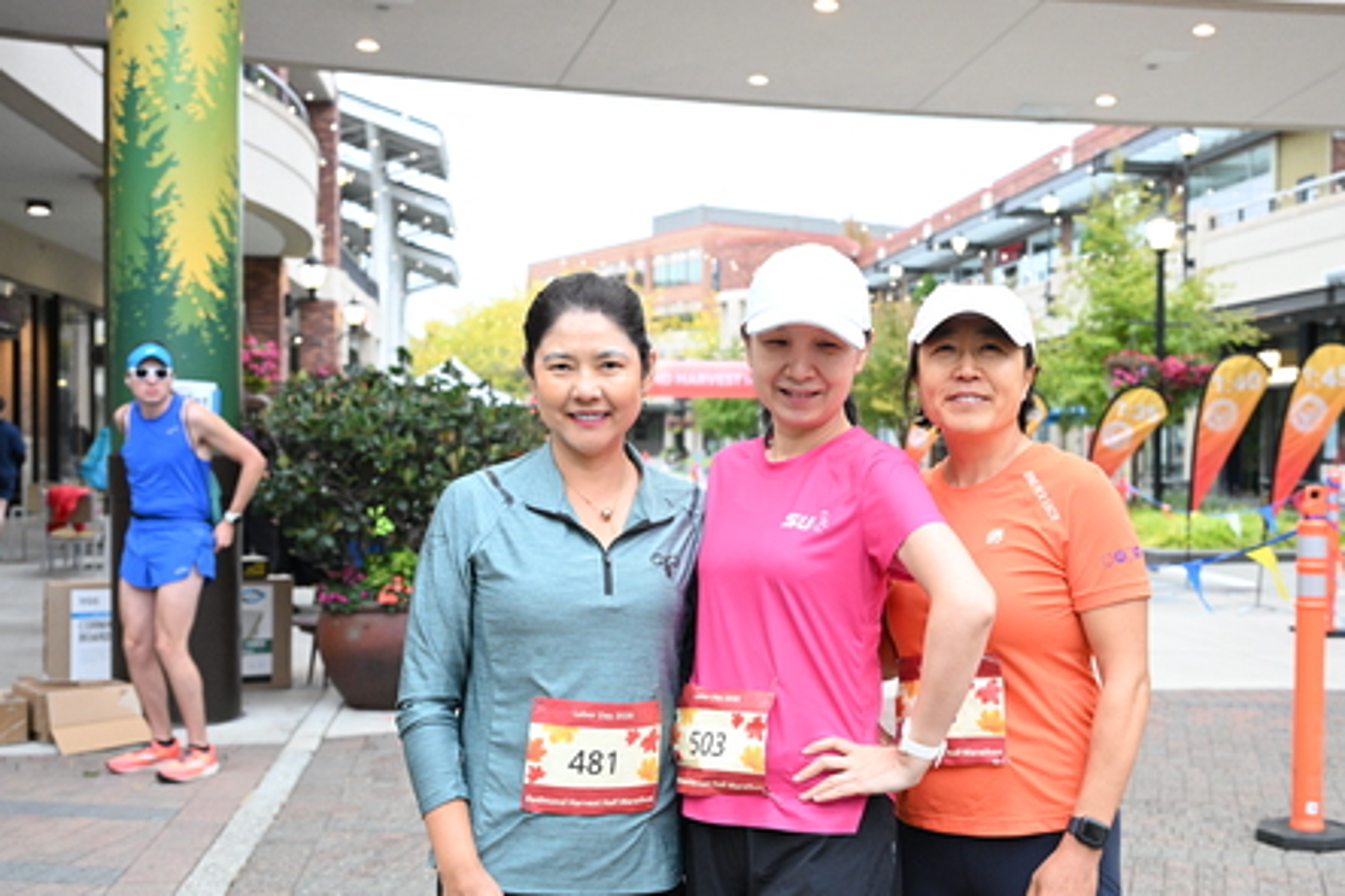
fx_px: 1554
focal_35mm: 42
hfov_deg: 46.5
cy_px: 475
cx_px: 826
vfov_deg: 32.1
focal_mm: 33.5
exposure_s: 1/400
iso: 3200
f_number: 4
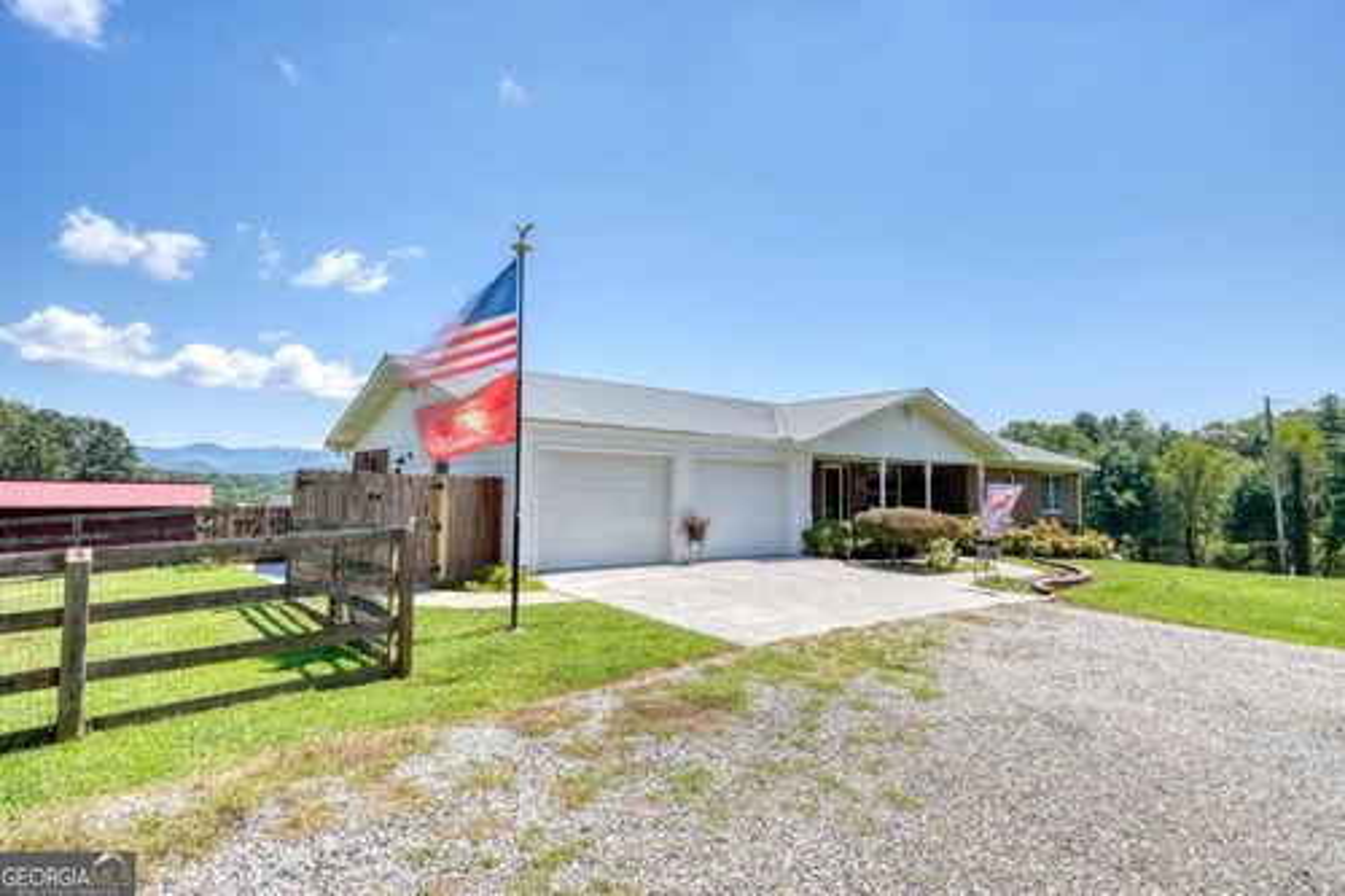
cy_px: 448
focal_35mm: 19
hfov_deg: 86.3
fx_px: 717
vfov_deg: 64.0
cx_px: 672
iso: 100
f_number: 8
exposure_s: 1/100
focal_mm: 12.8
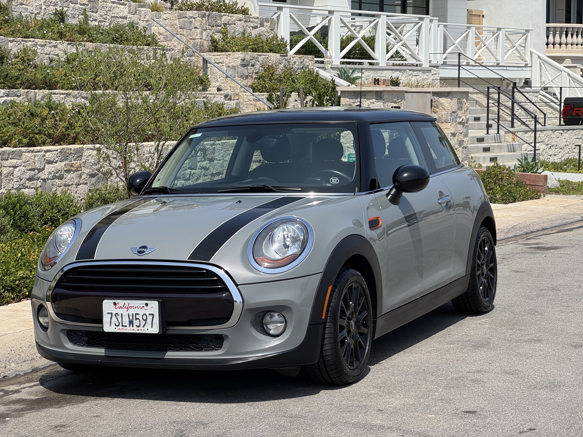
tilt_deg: -4.4
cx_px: 292
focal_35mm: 77
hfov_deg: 25.3
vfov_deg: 19.1
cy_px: 218
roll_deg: +0.3
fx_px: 1297
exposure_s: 1/1014
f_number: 2.8
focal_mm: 9
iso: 25
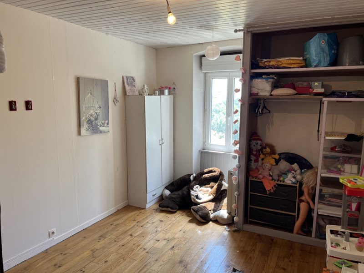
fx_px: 273
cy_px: 136
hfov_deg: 67.3
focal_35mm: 26
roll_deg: -0.6
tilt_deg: -7.9
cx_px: 182
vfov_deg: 53.1
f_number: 1.6
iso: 64
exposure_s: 1/100
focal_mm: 5.1
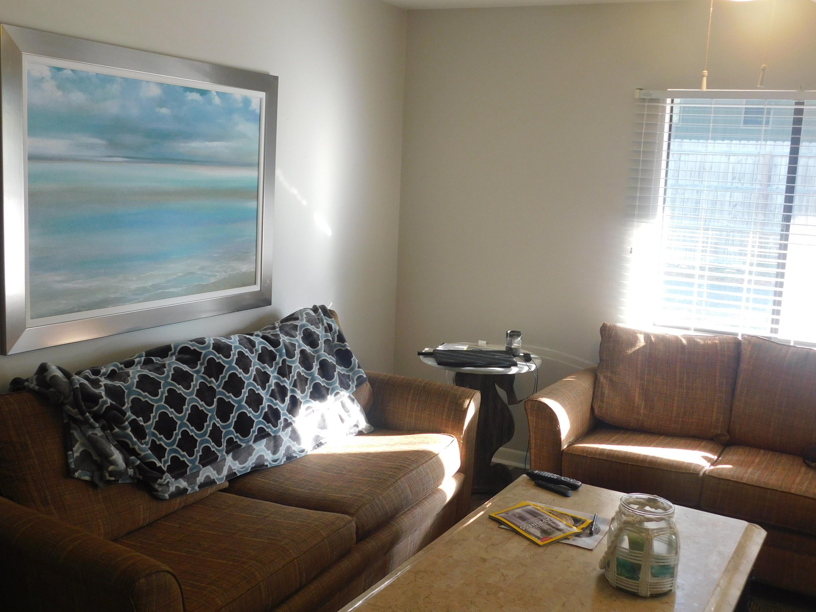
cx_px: 412
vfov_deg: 38.7
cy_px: 303
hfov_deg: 50.1
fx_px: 872
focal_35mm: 37
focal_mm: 6.3
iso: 200
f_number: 3.5
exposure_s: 1/30
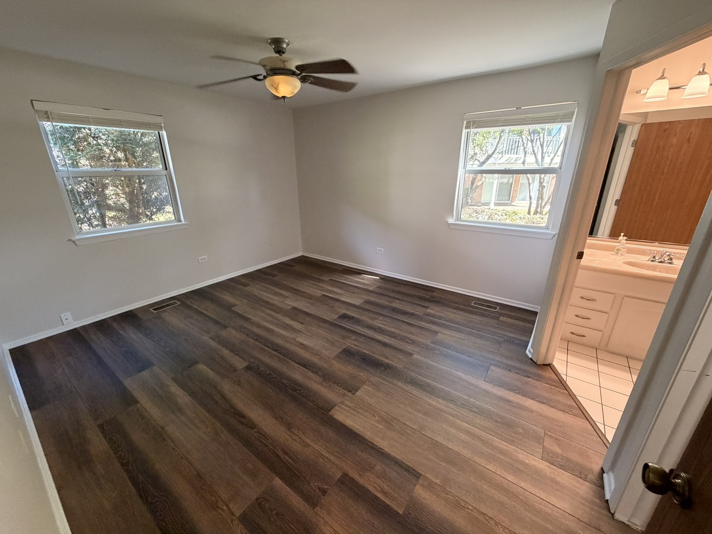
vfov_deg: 85.7
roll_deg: +1.2
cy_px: 267
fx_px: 288
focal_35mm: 14
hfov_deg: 102.1
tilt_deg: -19.7
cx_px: 356
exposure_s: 1/60
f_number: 2.2
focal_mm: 2.22
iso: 320
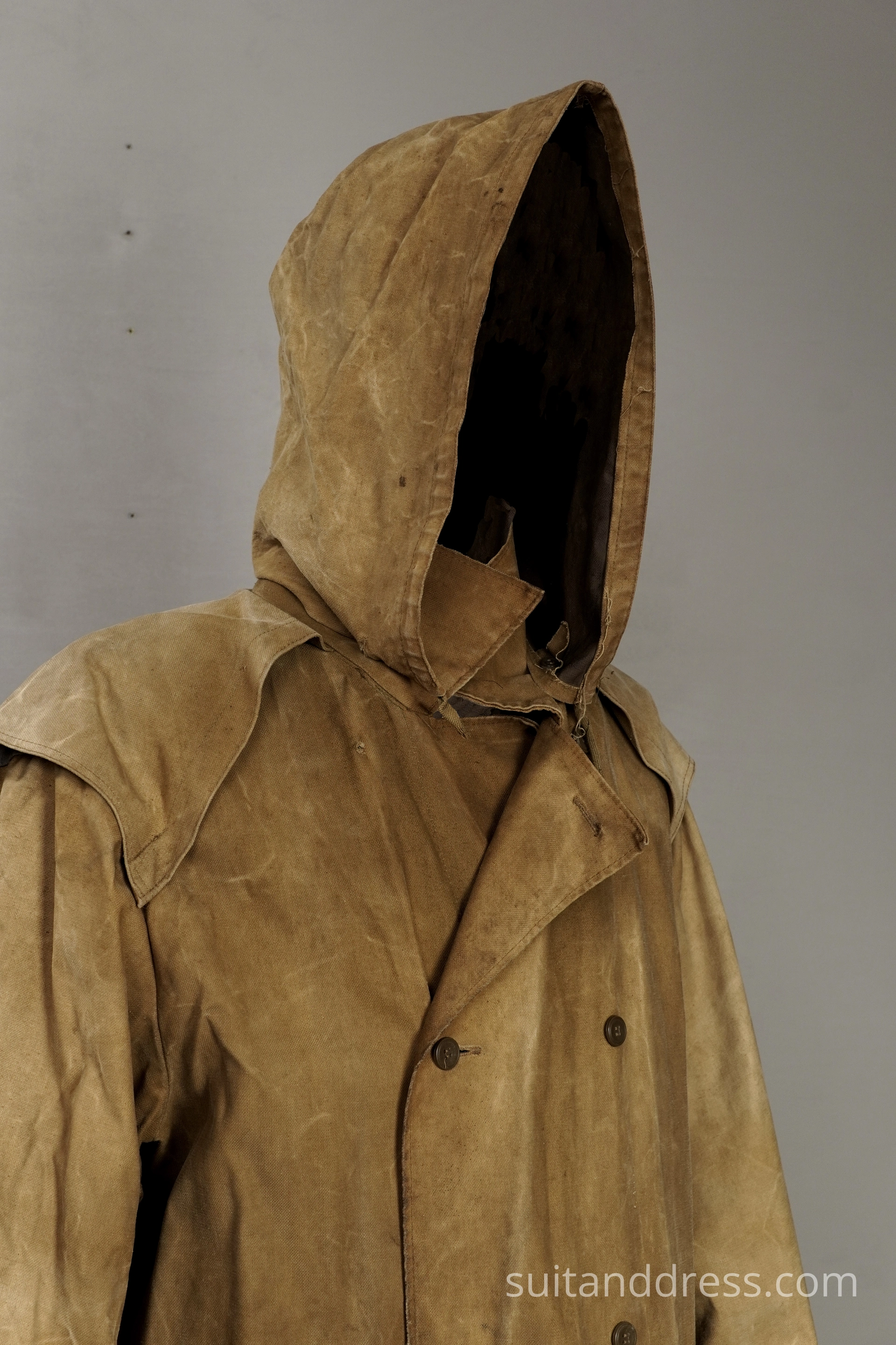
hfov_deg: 28.1
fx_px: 1792
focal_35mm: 48
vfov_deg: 41.1
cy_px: 672
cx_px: 448
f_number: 6.3
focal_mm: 32
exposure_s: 1/40
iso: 400
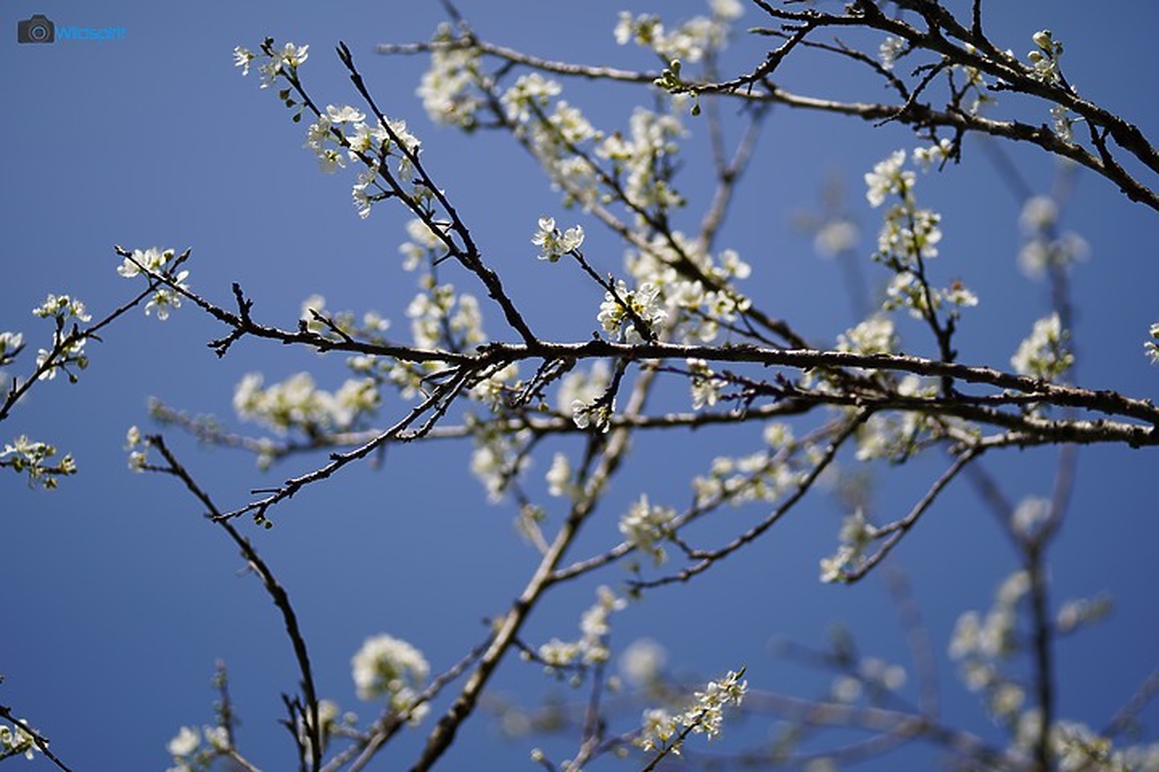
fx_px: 3219
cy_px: 386
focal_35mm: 100
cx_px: 580
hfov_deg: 20.4
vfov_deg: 13.7
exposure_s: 1/2500
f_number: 2.8
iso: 100
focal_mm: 100
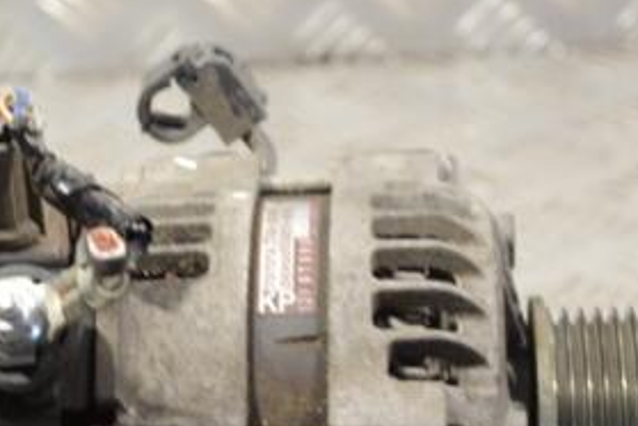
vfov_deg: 9.6
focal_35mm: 142
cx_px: 279
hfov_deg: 14.4
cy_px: 435
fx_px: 2516
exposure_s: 1/30
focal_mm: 44
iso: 280
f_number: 5.3
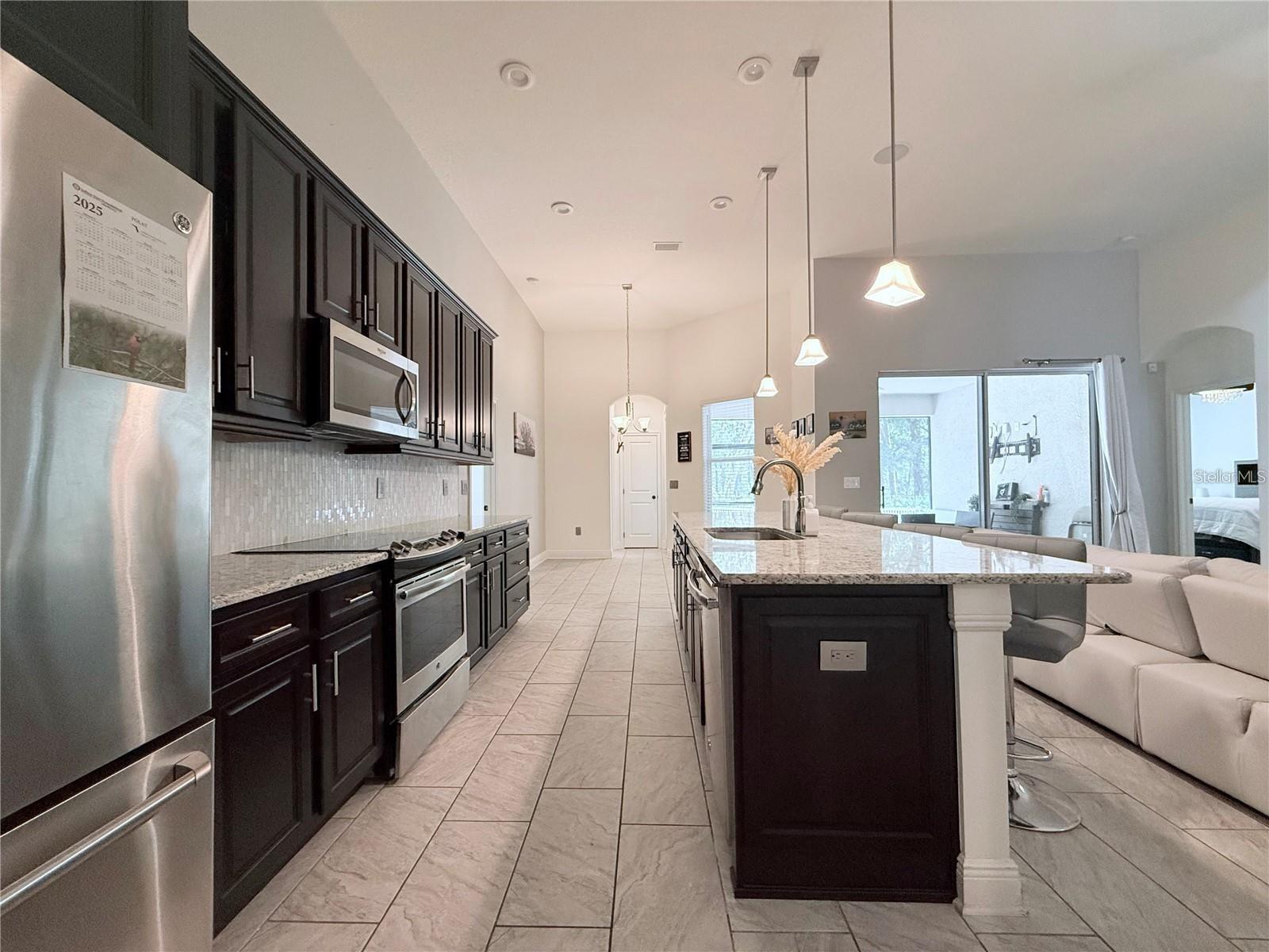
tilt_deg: +1.1
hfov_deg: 102.1
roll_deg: +0.2
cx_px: 634
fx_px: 513
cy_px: 476
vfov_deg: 85.7
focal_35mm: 14
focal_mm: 2.22
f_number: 2.2
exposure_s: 1/120
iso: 400
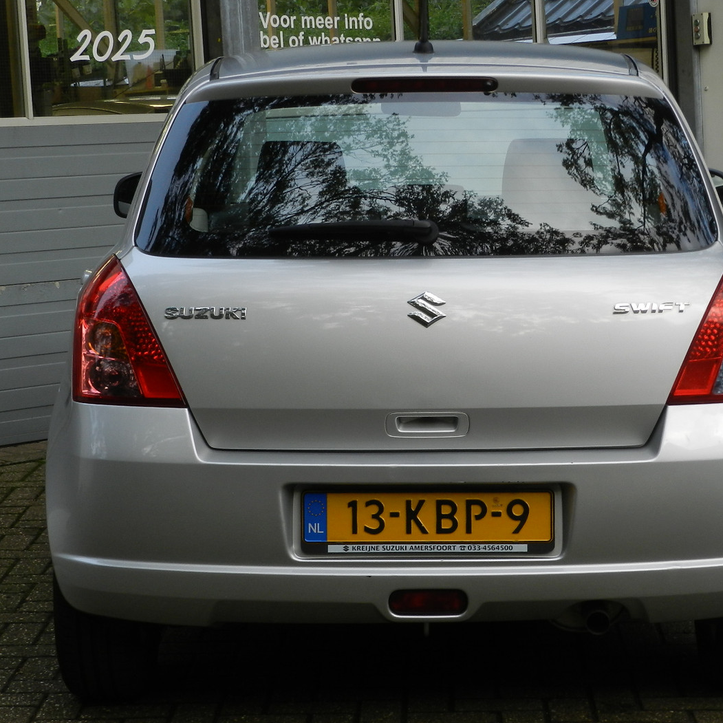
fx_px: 2174
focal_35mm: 92
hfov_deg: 18.9
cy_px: 367
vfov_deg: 18.9
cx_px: 412
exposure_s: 1/50
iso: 160
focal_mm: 13.5
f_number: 4.8
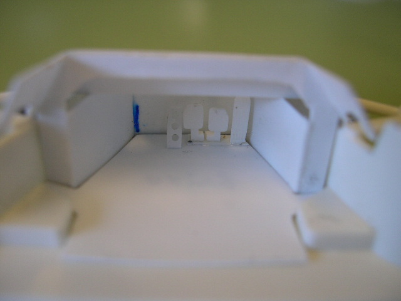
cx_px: 200
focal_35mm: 38
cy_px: 150
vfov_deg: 37.7
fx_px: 440
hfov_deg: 49.0
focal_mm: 8
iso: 100
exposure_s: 1/31.7
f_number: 2.8
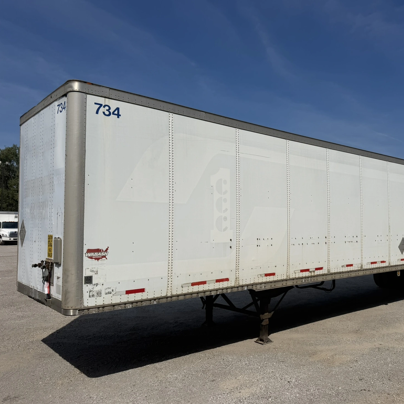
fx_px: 383
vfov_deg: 55.6
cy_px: 206
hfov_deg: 54.9
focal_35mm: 29
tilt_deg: +2.1
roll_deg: -0.5
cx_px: 256
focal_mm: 6.76
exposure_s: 1/11905
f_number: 1.78
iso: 80
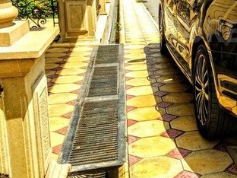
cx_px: 242
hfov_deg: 32.0
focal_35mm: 55
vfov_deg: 26.0
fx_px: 377
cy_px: 31
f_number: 2.2
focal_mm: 3.81
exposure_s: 1/695
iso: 125
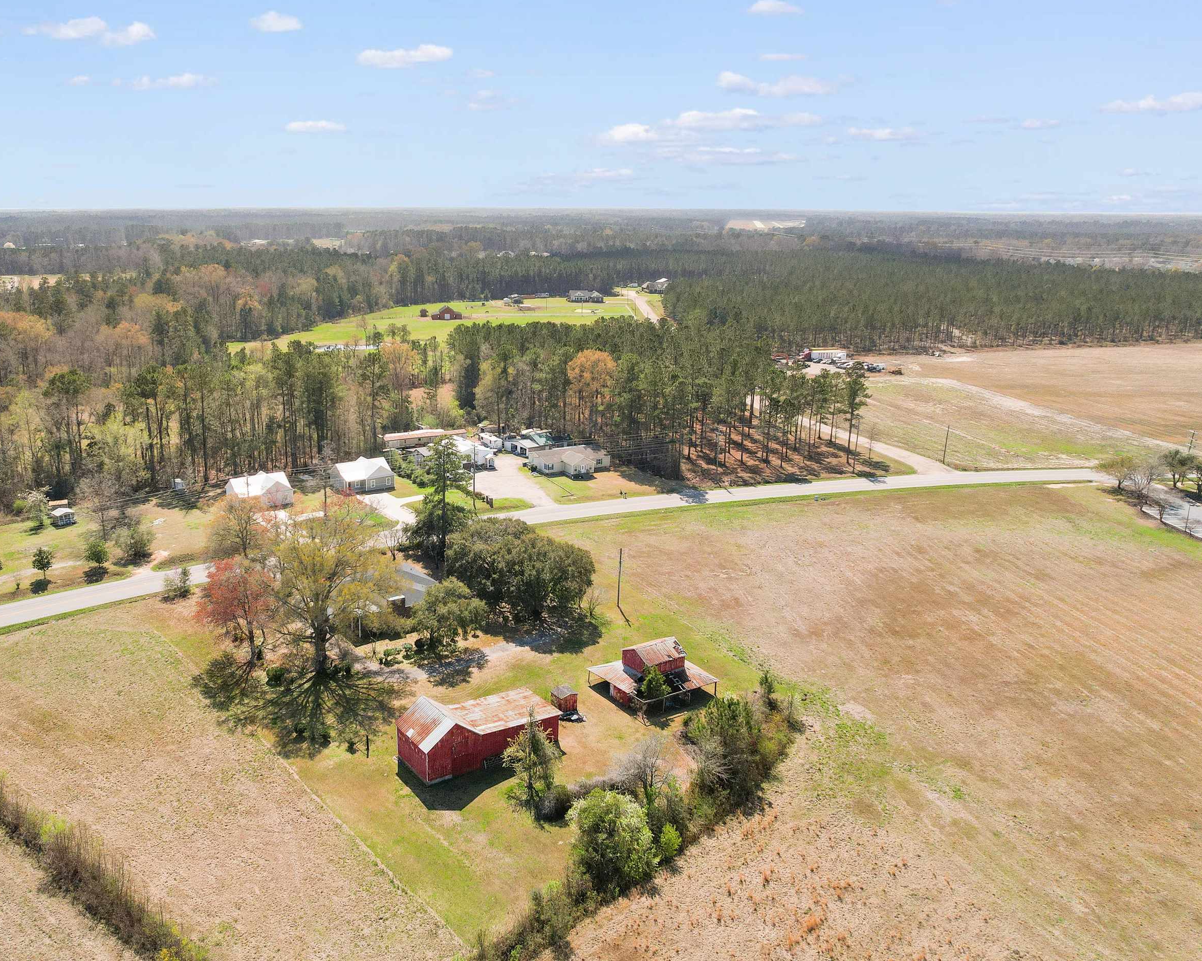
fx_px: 960
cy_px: 462
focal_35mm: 27
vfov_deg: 53.2
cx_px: 461
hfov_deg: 63.3
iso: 150
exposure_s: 1/640
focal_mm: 8.38
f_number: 2.8
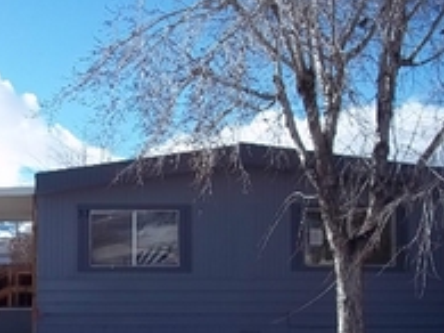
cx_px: 89
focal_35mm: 64
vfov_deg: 22.7
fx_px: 820
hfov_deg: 29.6
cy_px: 253
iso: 80
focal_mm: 6.5
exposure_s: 1/160
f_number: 8
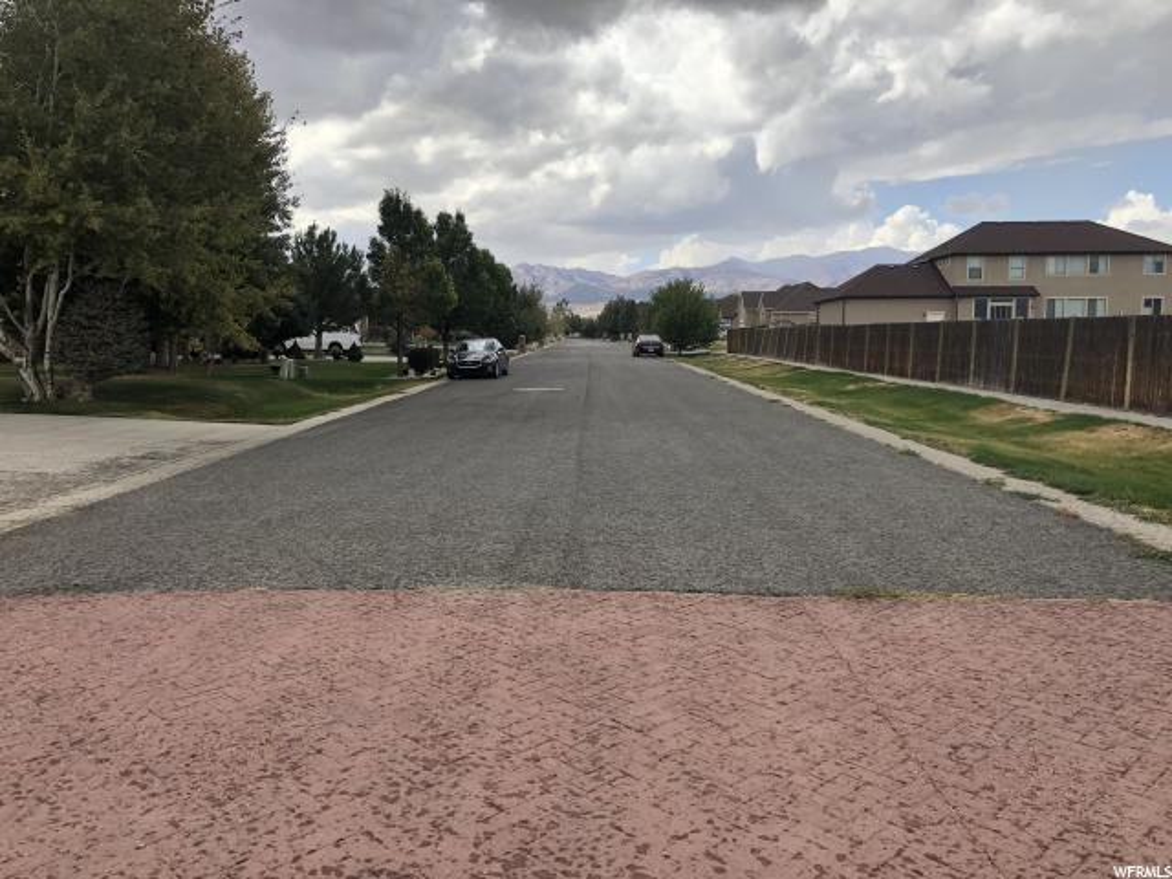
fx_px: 948
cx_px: 586
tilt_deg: -5.3
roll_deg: -0.2
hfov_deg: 63.4
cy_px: 440
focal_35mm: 28
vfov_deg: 49.7
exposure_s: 1/883
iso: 20
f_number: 1.8
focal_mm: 3.99
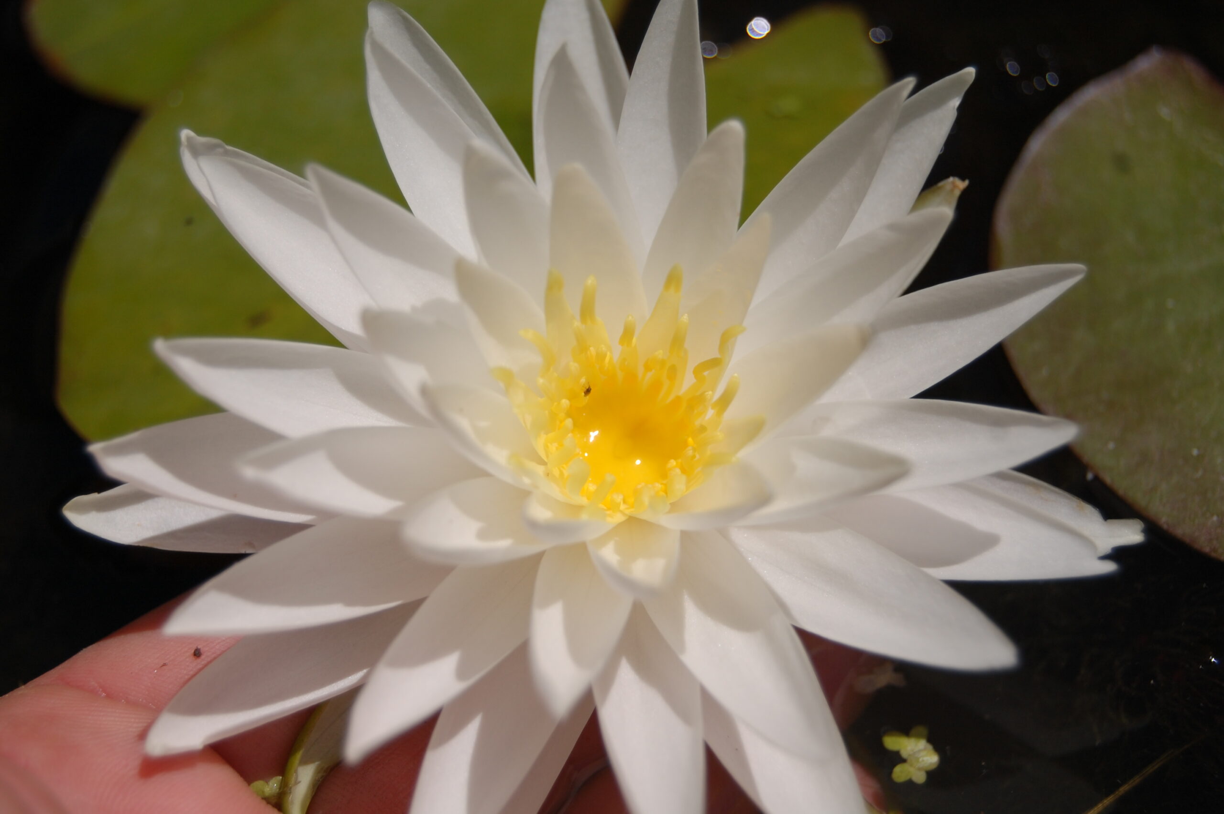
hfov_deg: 31.9
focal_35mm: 63
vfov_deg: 21.5
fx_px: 2140
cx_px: 612
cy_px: 407
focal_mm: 42
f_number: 5.3
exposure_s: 1/3200
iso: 200
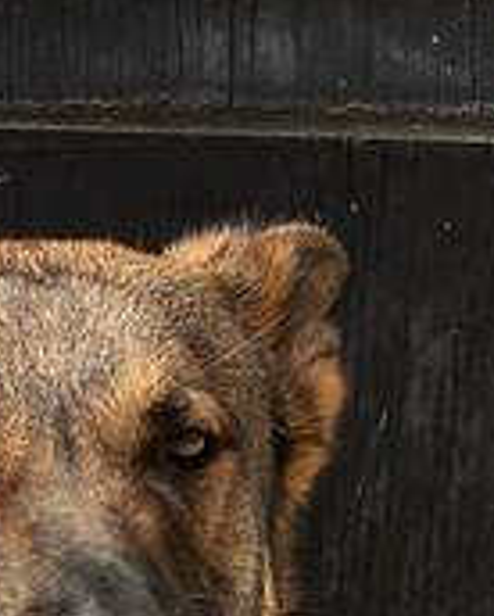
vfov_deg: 5.8
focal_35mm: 323
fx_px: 5893
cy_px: 1411
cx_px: -234
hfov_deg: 4.8
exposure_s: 1/500
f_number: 4
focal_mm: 25
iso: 200
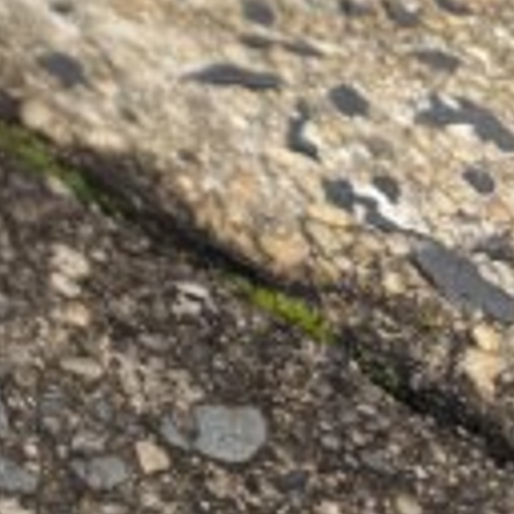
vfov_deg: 14.4
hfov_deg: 13.1
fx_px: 1781
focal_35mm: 106
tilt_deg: -23.7
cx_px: -659
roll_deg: -1.4
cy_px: -426
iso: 80
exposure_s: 1/280
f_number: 1.78
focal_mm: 6.76
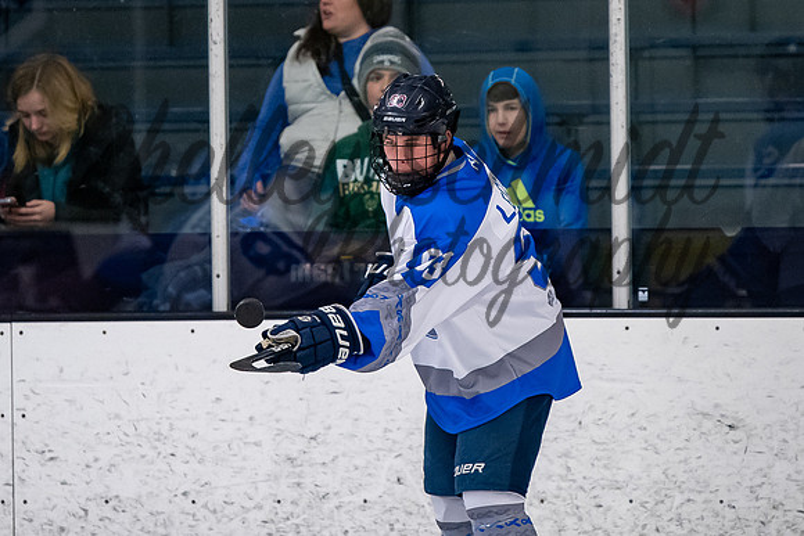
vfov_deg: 3.1
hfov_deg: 4.7
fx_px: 9813
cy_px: 141
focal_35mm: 439
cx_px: 414
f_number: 3.2
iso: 2000
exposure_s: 1/800
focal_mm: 185
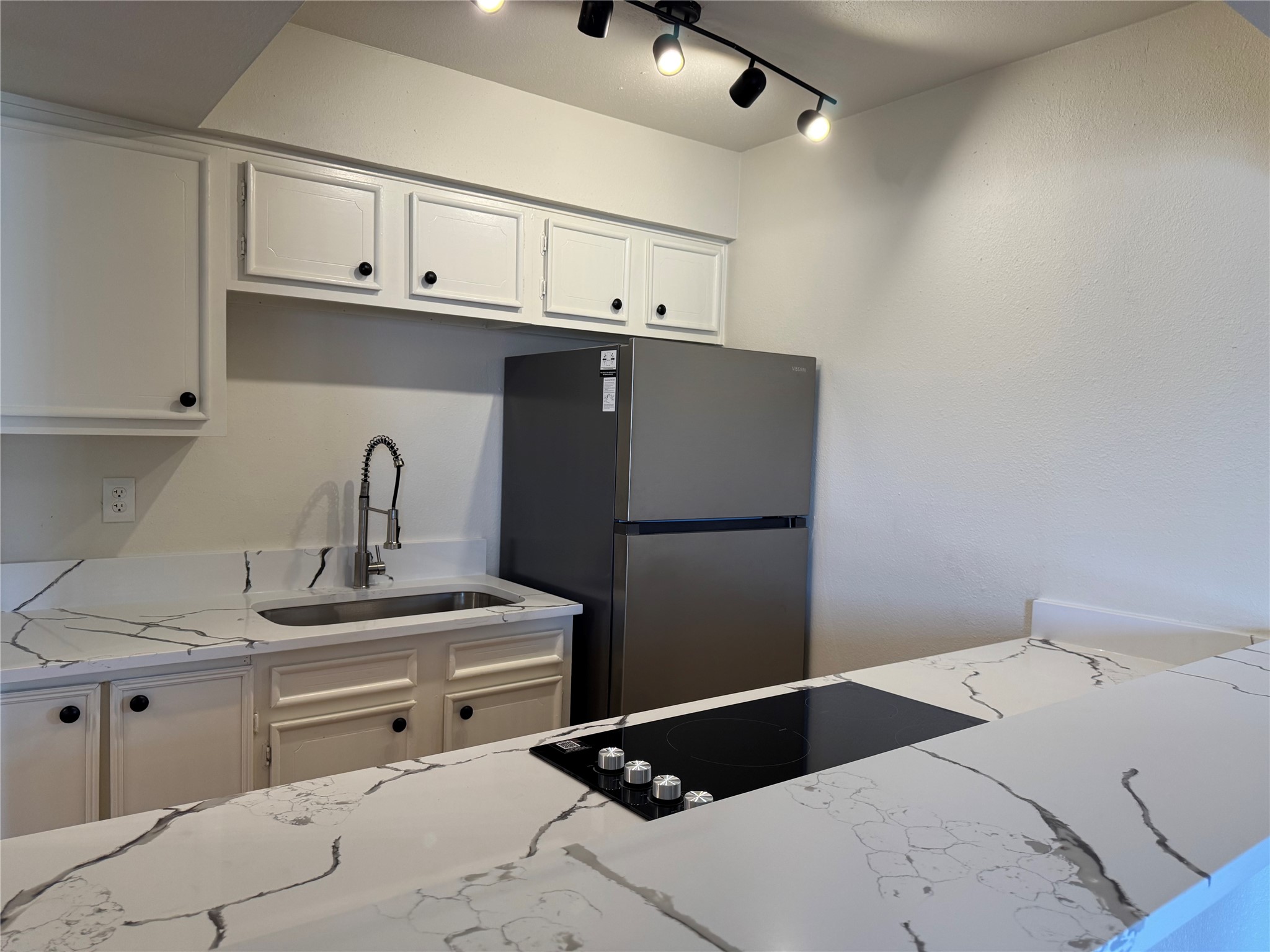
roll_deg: -2.5
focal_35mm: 24
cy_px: 476
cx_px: 635
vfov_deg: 56.8
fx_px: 881
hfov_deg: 71.6
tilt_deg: -3.0
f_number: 1.78
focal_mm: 6.76
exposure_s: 1/120
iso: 160
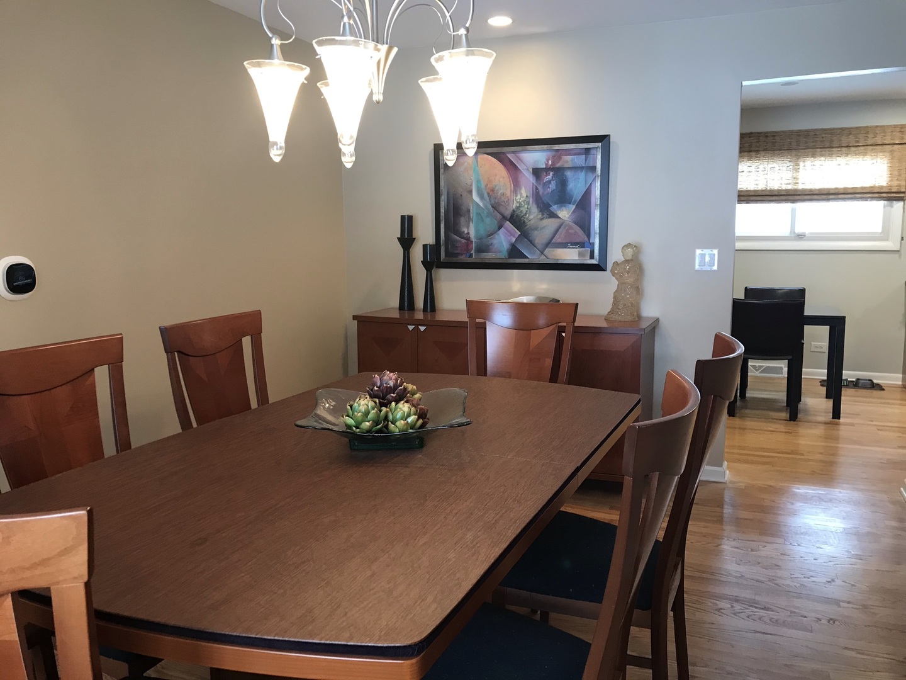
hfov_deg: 63.4
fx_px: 733
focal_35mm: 28
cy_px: 340
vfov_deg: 49.7
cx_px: 453
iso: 40
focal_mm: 3.99
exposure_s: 1/24
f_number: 1.8
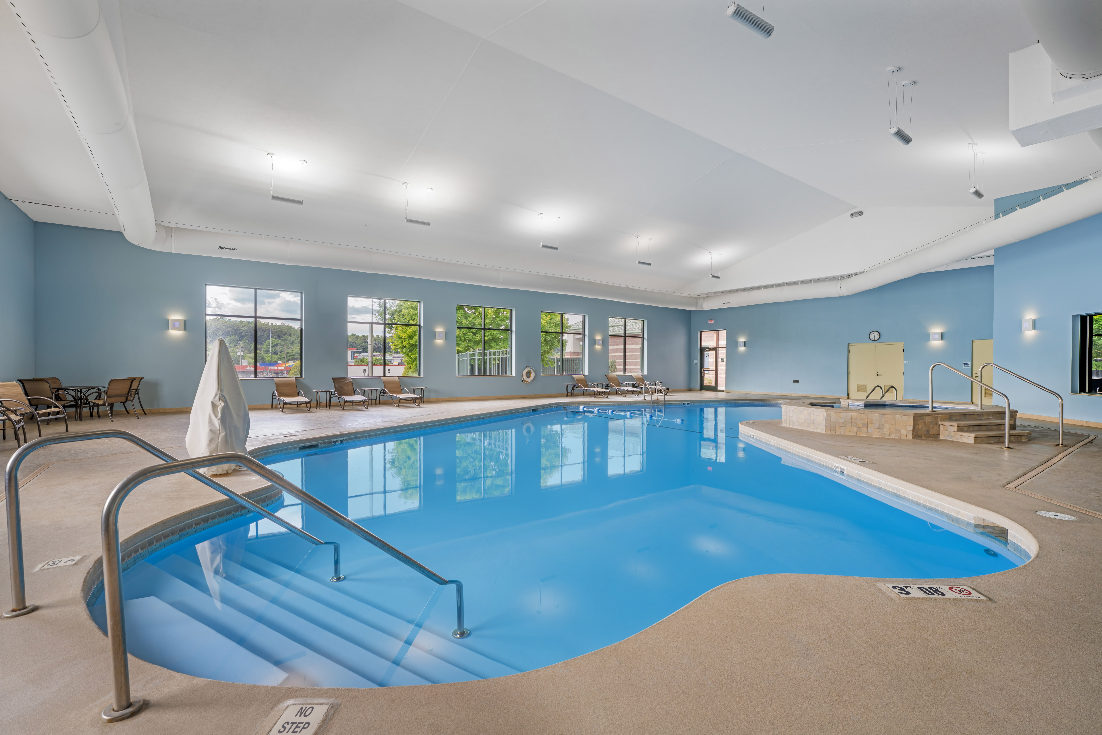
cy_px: 368
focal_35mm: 16
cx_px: 551
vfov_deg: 74.1
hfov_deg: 97.1
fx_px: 487
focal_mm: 15.9
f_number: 8
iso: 80
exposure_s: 1/3
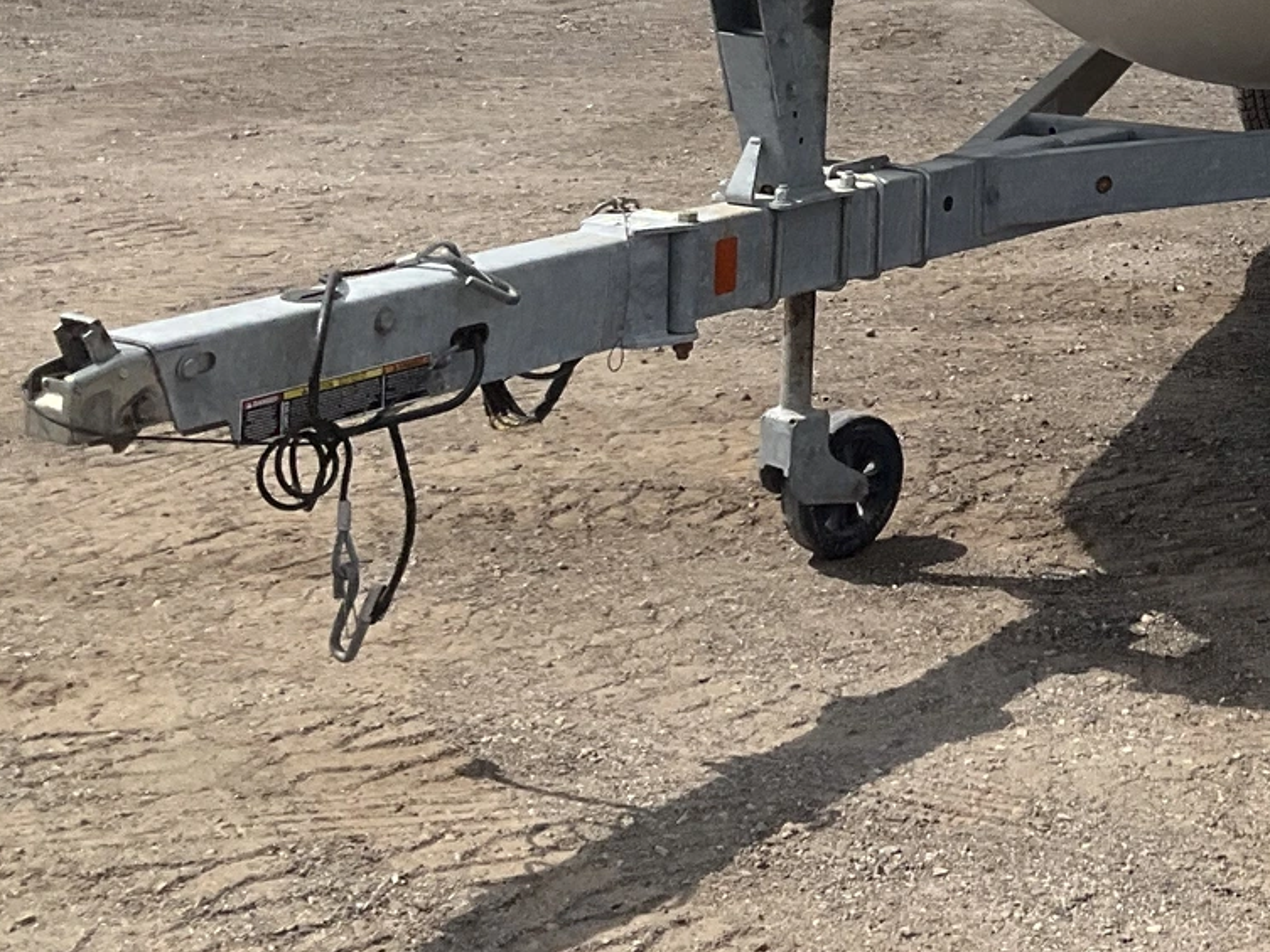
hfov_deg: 24.3
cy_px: -273
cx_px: 1245
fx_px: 2825
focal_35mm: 77
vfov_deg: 17.9
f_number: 1.8
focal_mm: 3
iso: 25
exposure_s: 1/3125
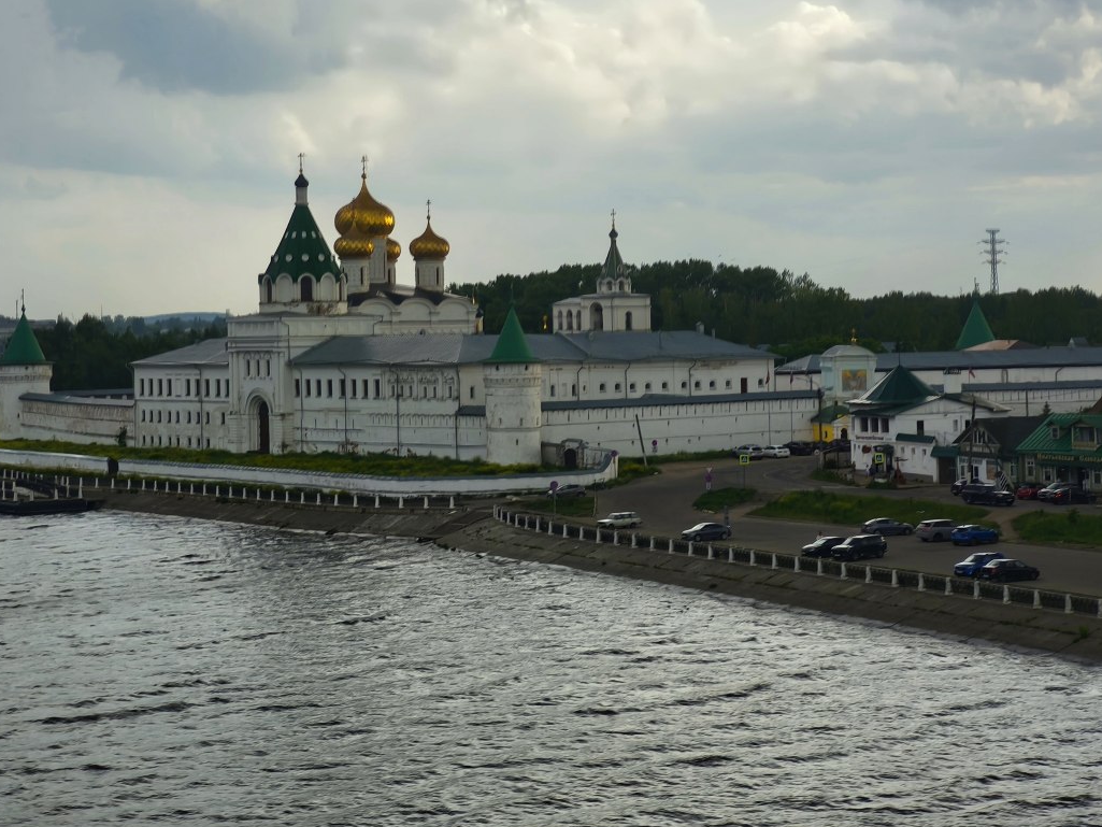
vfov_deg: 22.6
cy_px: 346
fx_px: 2070
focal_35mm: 65
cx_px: 446
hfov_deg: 29.7
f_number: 1.9
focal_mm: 7.1
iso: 125
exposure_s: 1/100
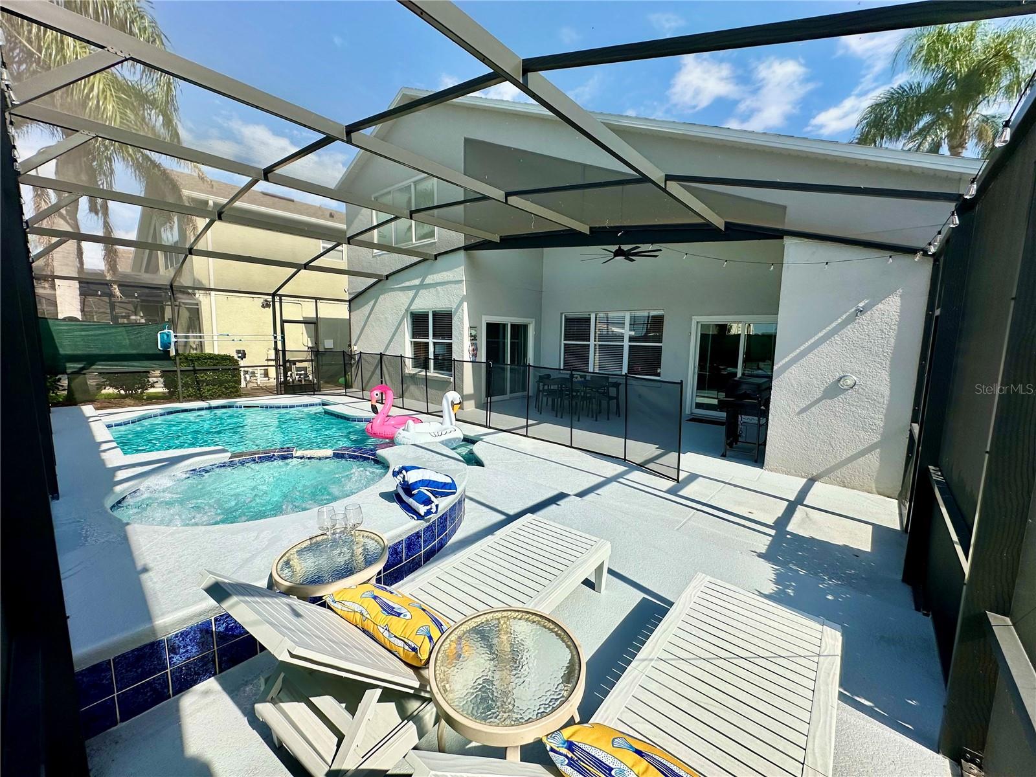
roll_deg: -1.2
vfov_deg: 85.7
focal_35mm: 14
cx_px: 518
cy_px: 388
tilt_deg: -6.4
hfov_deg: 102.1
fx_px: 419
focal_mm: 2.22
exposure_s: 1/2132
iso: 40
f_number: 2.2
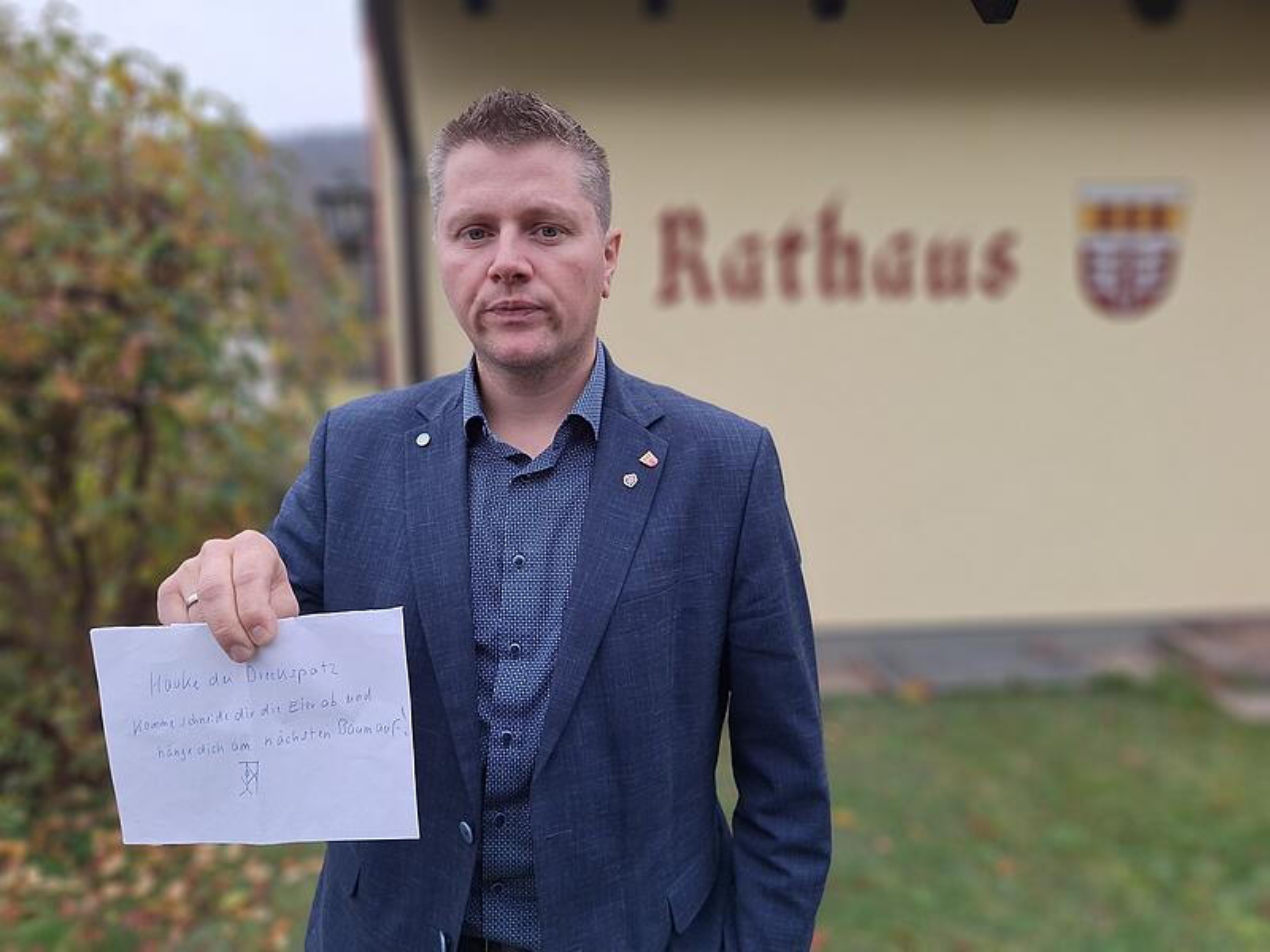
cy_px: 476
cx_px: 635
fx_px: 844
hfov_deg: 73.9
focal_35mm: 23
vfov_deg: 58.9
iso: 40
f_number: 1.8
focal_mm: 5.54
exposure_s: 1/234
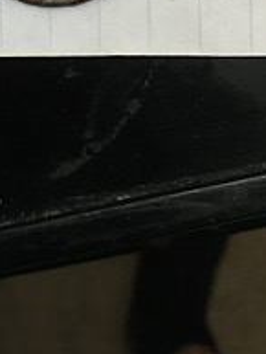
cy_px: -95
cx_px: -10
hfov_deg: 19.0
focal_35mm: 75
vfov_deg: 23.3
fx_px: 768
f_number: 2.2
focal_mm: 4.15
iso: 125
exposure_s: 1/30
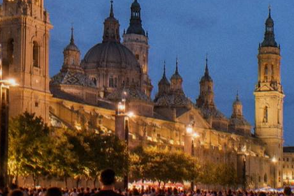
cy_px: 83
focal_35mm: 102
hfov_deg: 19.4
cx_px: 301
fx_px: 833
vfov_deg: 13.4
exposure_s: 1/500
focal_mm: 47
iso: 800
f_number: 7.1
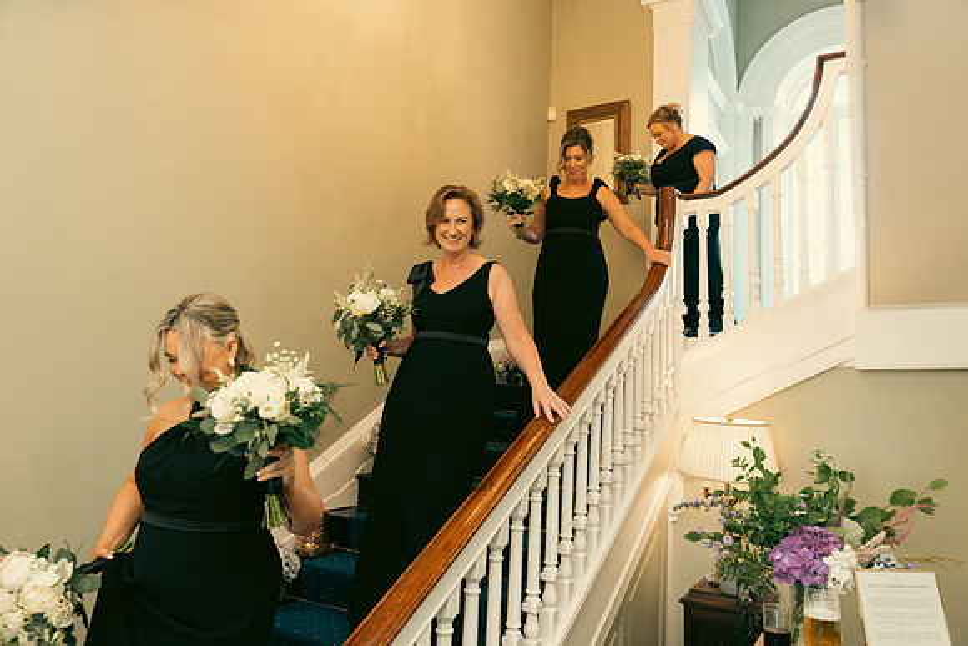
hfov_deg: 69.4
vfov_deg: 49.6
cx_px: 484
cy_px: 323
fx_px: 699
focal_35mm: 26
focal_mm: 26
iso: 1600
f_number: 3.5
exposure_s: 1/160
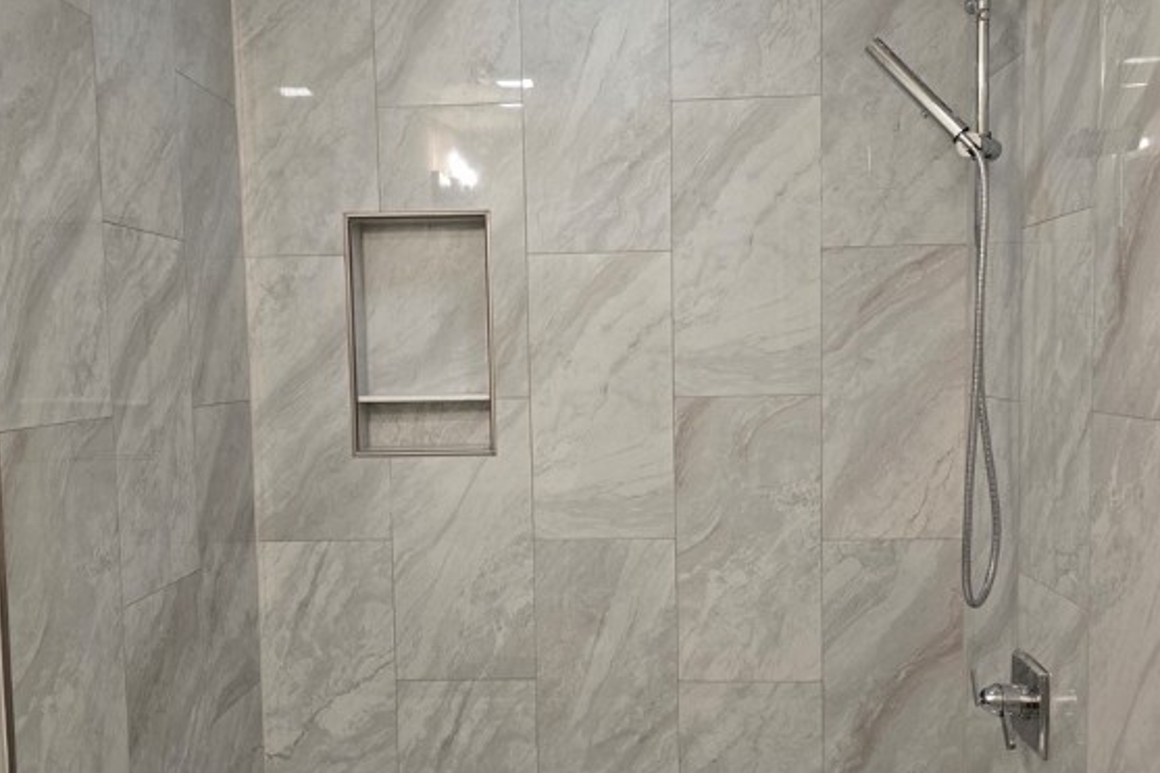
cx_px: 594
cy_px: 429
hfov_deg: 57.2
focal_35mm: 33
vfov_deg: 39.9
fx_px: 1063
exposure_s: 1/120
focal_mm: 6.3
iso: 160
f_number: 1.7
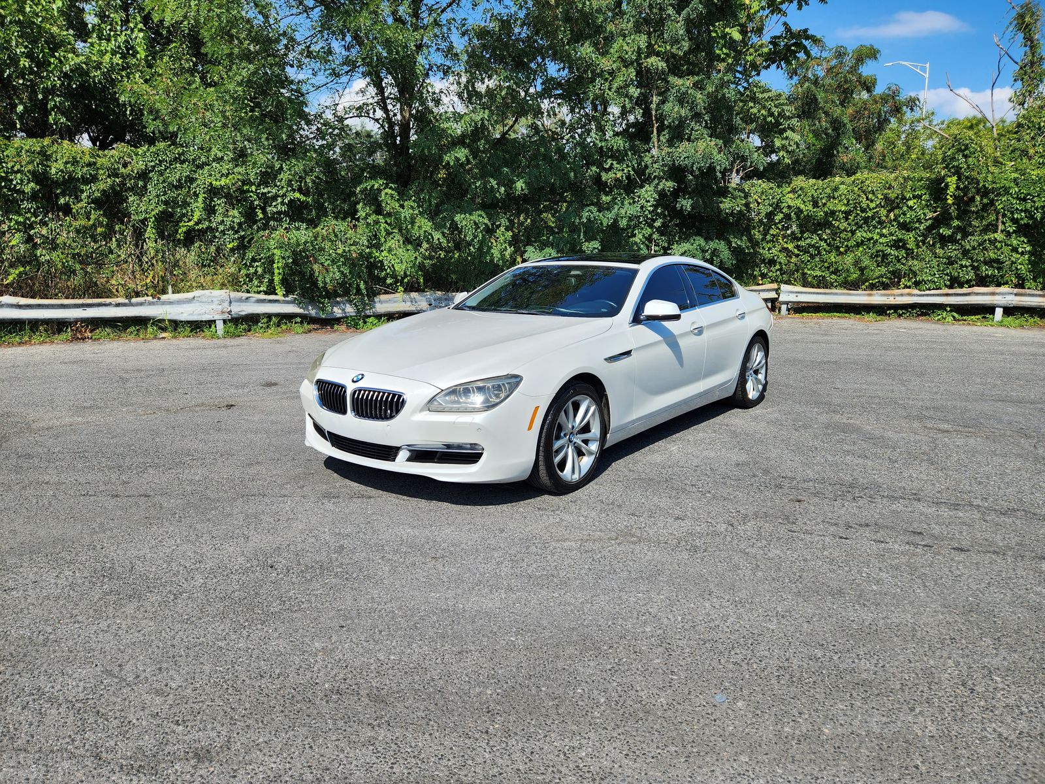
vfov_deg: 58.9
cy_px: 392
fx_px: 694
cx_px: 522
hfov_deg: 73.9
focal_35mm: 23
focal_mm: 5.4
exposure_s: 1/1829
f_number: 1.8
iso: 20
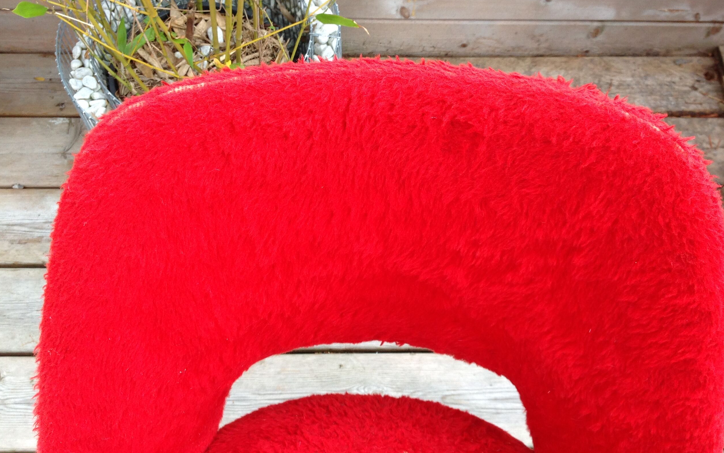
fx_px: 750
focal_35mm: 38
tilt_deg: -61.7
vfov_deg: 33.6
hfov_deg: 51.5
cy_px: 205
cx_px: 368
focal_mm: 4.28
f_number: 2.4
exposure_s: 1/120
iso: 64
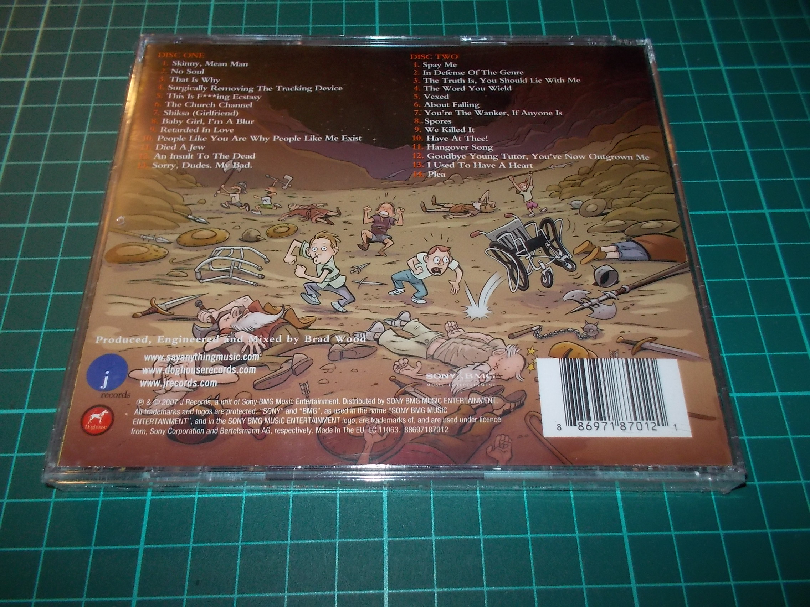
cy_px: 304
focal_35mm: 29
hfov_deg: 61.7
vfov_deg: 48.2
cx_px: 405
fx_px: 679
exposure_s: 1/30
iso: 200
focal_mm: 4.1
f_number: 3.3
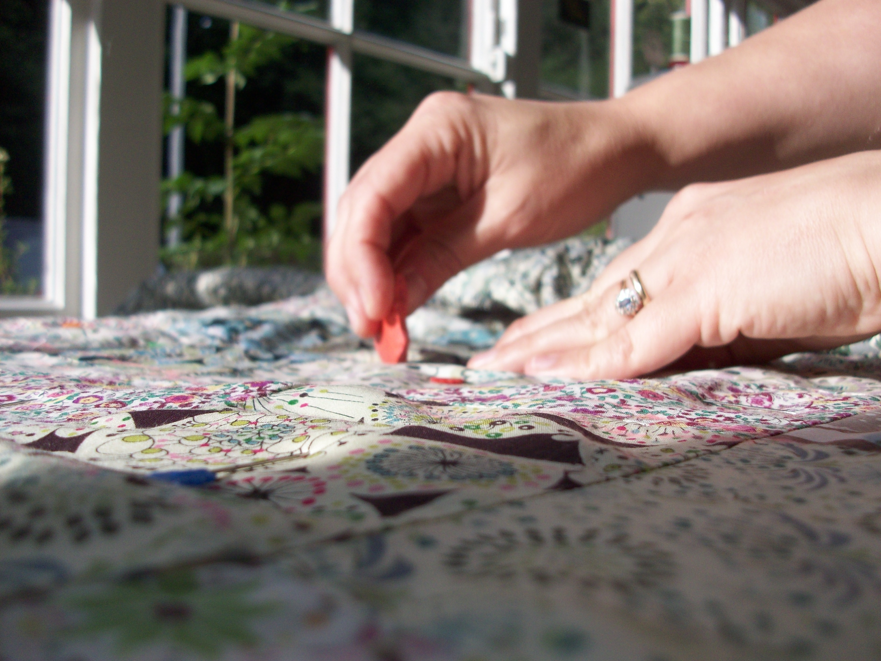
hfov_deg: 54.0
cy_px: 330
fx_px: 865
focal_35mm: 34
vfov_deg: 41.8
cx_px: 440
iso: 64
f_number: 2.8
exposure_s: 1/448
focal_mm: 5.7
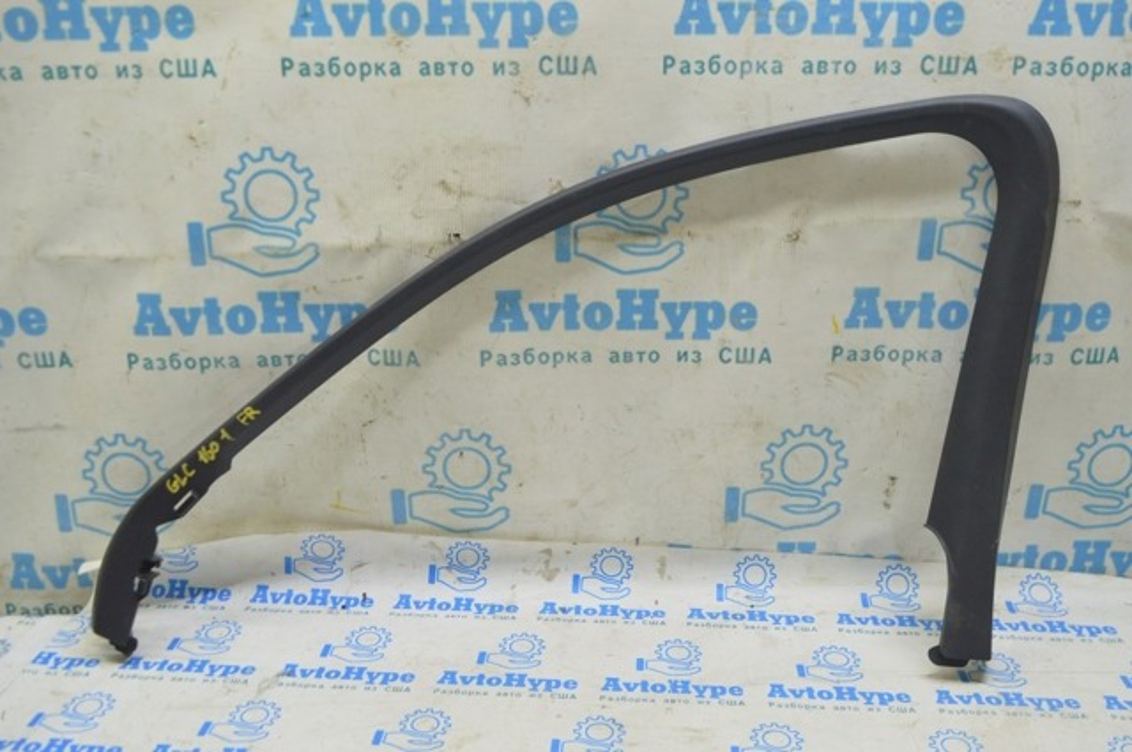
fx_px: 1083
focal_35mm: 34
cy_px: 376
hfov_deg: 55.2
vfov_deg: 38.3
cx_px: 566
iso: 400
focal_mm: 23
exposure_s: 1/20
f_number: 5.6
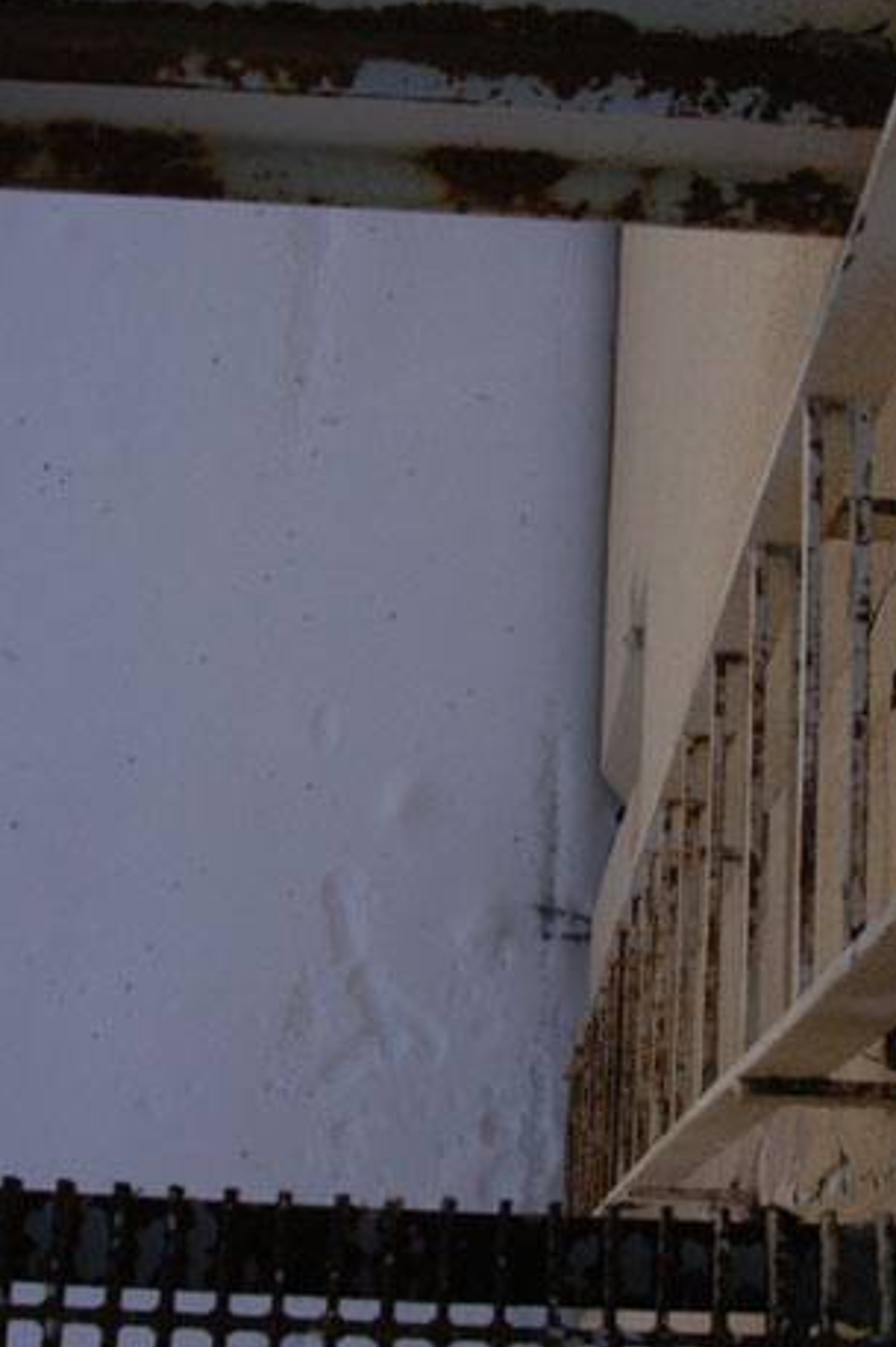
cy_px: 666
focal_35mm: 55
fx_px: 2055
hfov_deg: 24.5
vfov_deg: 36.3
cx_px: 602
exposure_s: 1/400
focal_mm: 24
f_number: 10
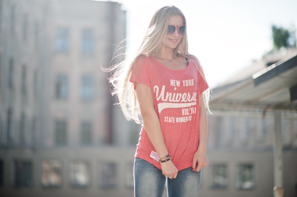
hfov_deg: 23.9
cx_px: 148
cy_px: 98
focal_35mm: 85
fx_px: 701
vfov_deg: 16.0
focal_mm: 85
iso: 200
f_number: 1.4
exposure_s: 1/8000
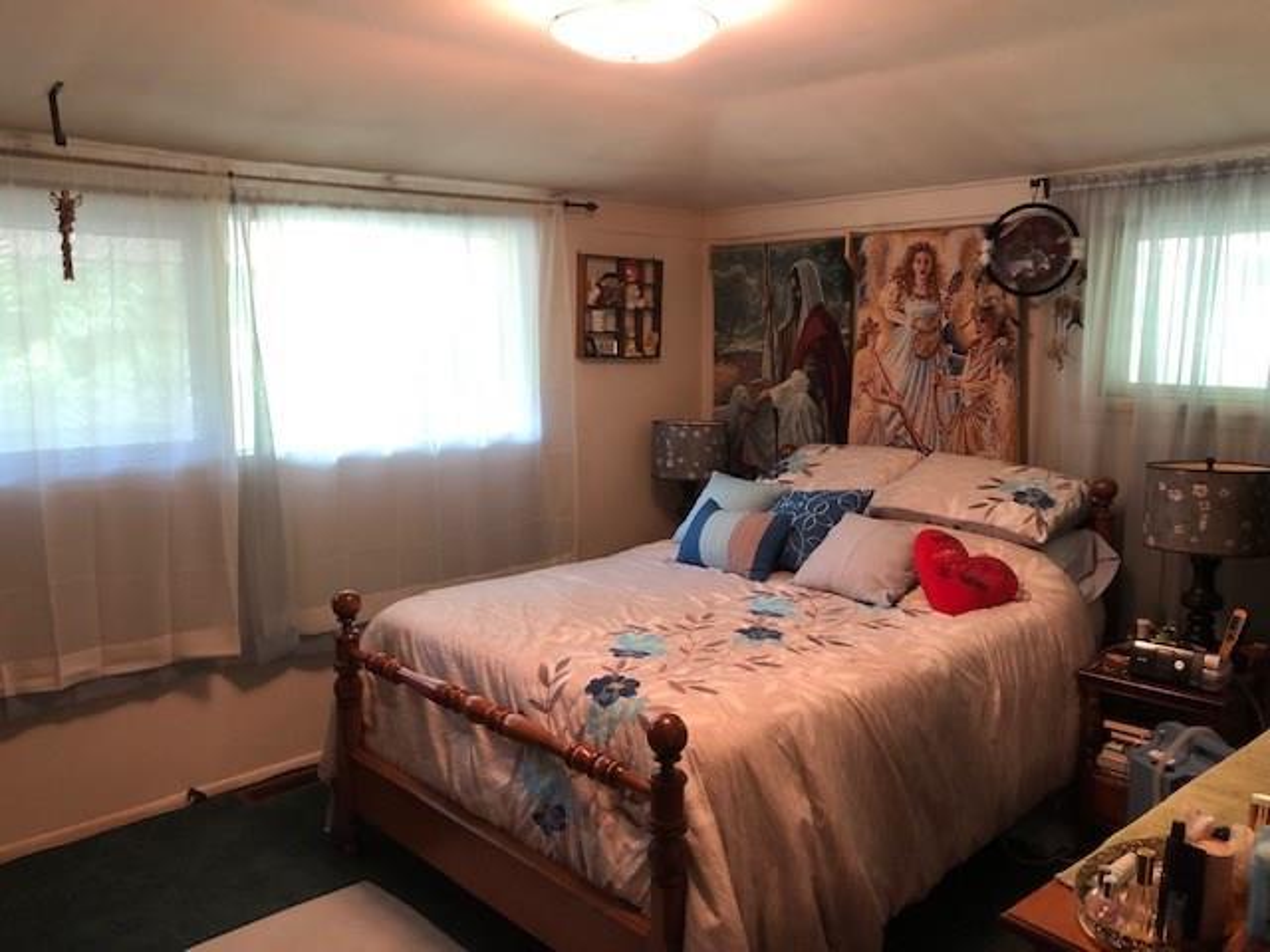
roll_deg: +0.4
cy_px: 476
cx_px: 635
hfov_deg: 63.4
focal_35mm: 28
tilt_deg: -6.4
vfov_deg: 49.7
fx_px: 1027
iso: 64
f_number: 1.8
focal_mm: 3.99
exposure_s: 1/15
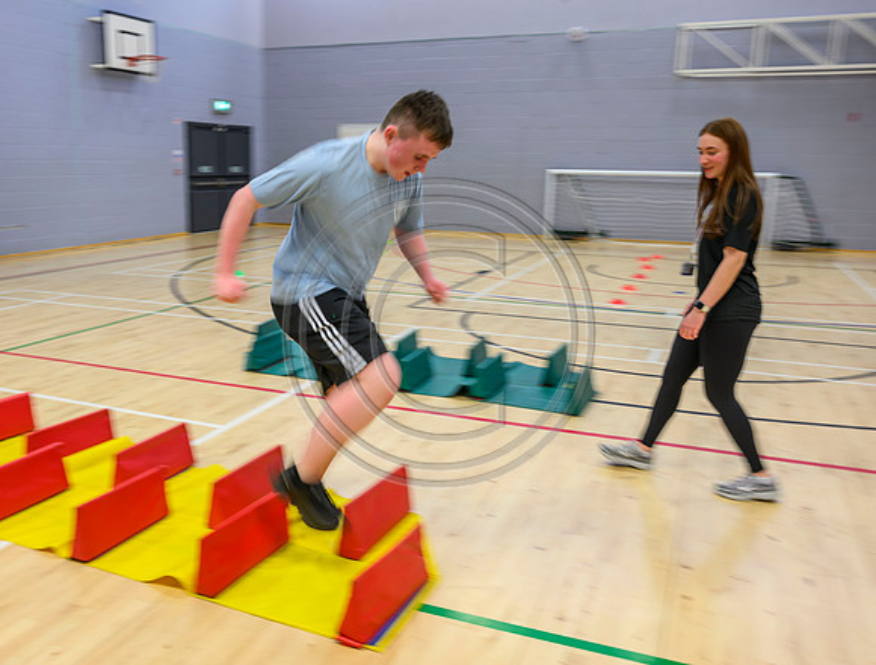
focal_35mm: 33
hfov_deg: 55.2
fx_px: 832
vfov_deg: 43.5
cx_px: 359
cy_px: 321
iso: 500
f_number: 5.6
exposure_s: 1/30
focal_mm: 29
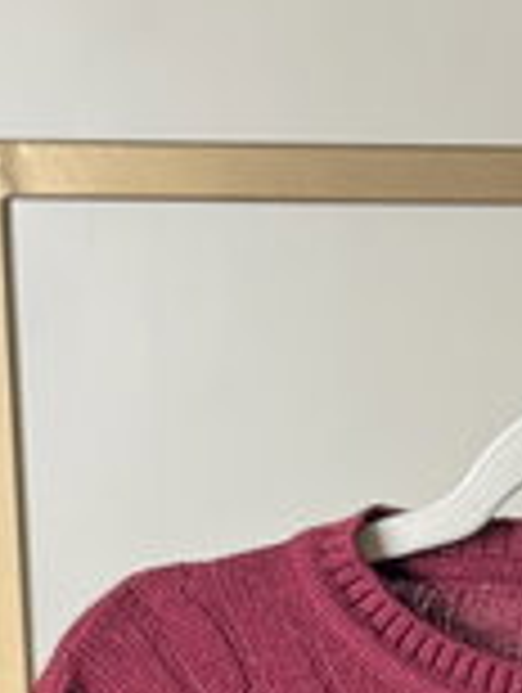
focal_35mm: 166
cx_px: 670
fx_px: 3328
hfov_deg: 8.8
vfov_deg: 11.2
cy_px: 1195
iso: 64
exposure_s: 1/50
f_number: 1.78
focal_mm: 6.76
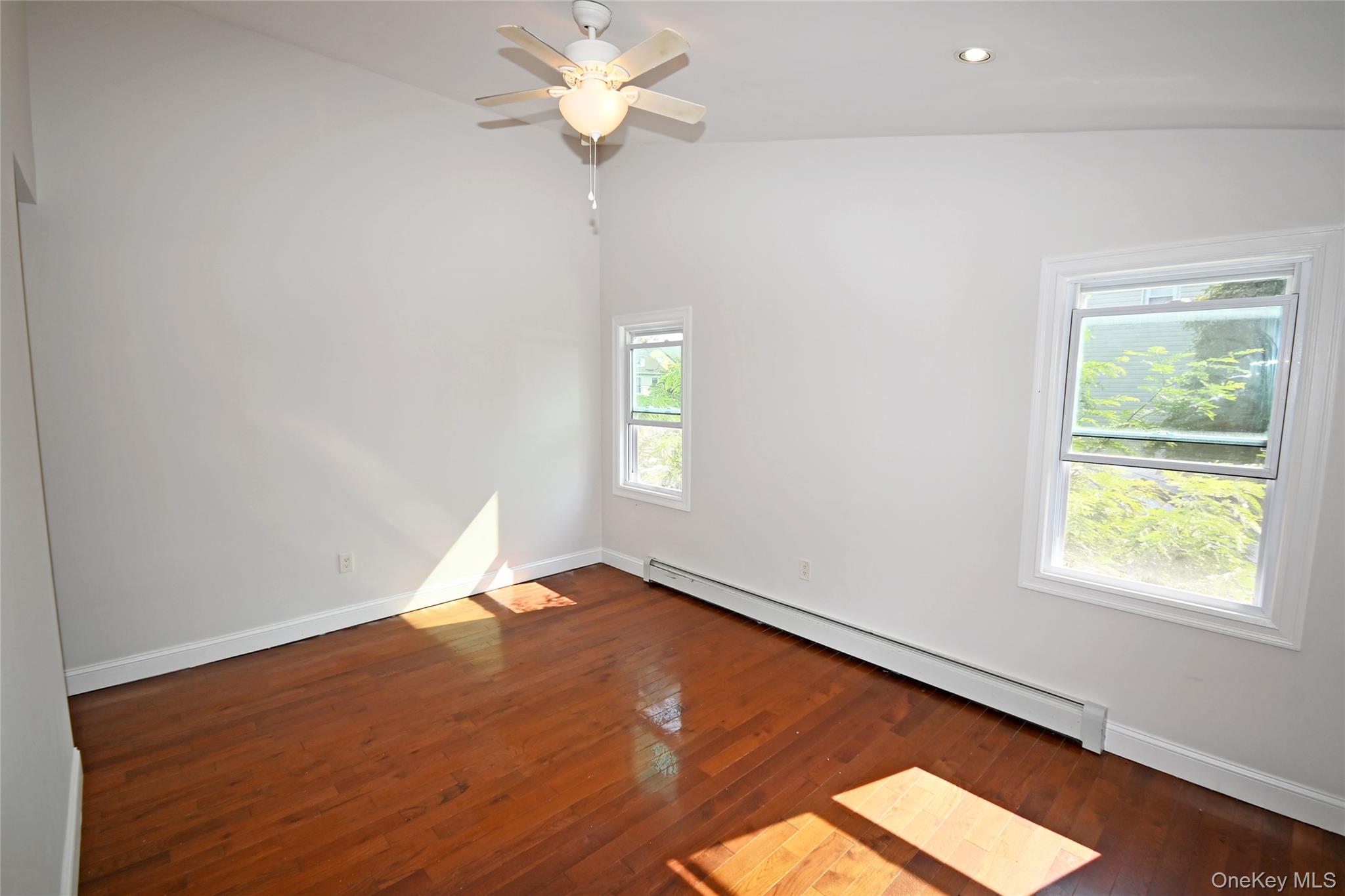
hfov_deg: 100.4
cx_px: 672
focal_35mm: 15
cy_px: 448
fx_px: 560
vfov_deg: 77.3
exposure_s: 1/125
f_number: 5.6
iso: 125
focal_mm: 10
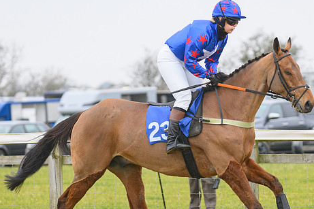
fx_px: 2276
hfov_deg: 7.9
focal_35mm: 261
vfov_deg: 5.3
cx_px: 180
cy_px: 150
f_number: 5
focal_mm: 170
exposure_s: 1/1000
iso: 1250
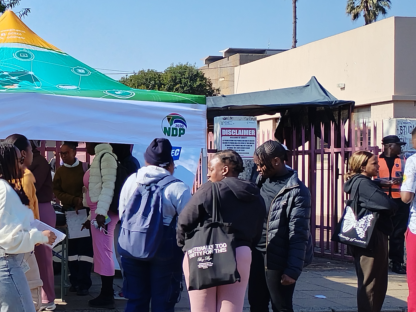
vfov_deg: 22.9
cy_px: 174
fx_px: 769
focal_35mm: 64
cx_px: 11
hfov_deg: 28.6
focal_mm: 4.25
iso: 100
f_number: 1.8
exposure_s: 1/718
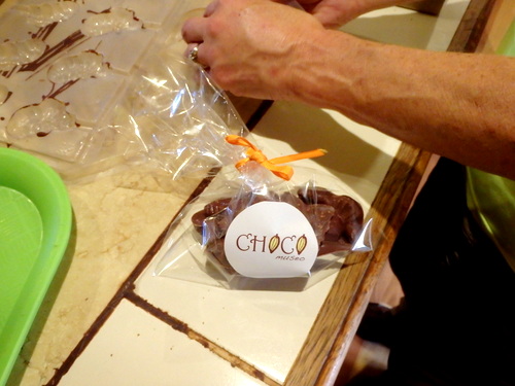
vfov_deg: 49.7
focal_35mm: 28
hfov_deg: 63.4
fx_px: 417
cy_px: 193
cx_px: 258
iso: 800
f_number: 3.9
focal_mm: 5
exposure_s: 1/30
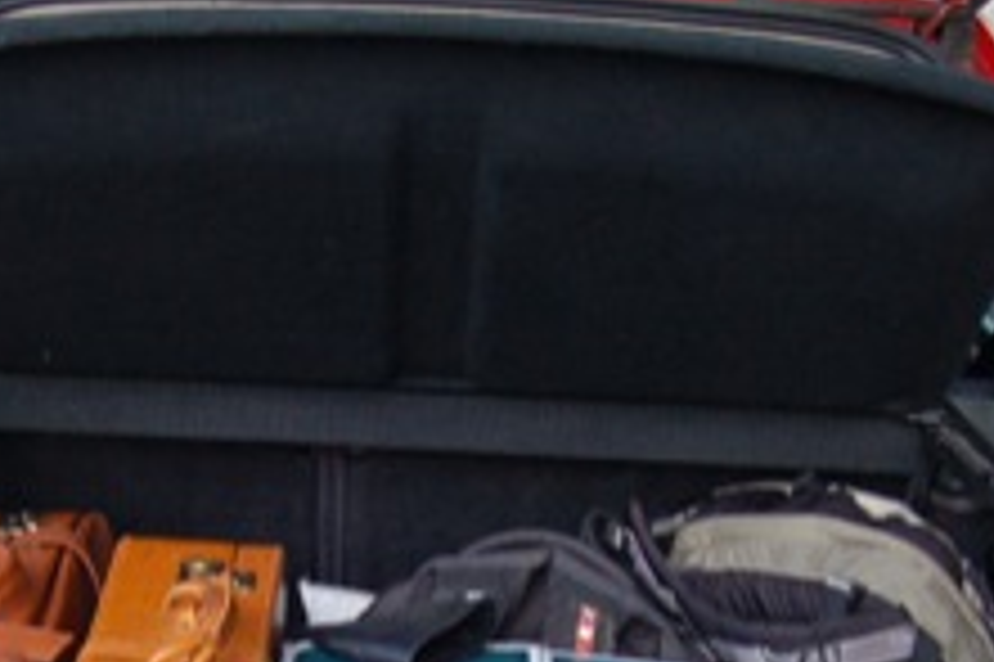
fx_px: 2400
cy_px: 714
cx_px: 432
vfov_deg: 15.3
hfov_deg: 23.4
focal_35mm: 87
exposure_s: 1/20
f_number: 3.8
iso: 400
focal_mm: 20
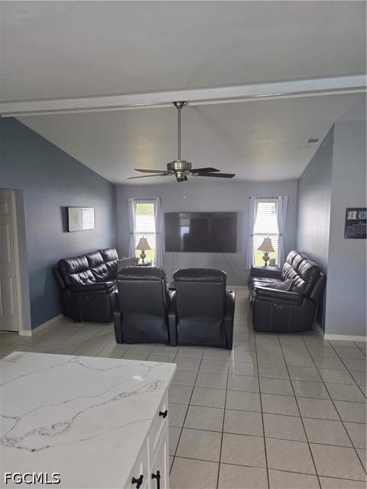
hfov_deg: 58.9
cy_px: 244
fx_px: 325
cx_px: 184
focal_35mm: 23
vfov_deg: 73.9
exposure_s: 1/120
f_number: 1.7
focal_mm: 6.3
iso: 100
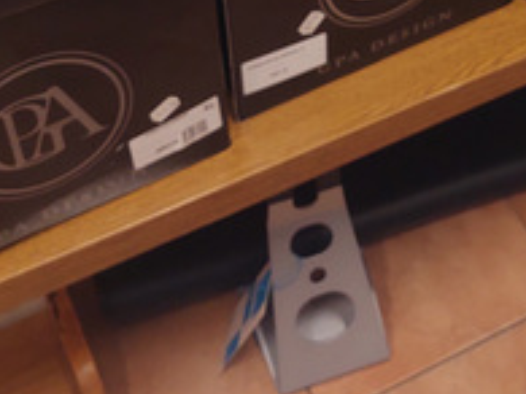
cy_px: -132
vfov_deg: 17.8
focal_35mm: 77
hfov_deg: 25.1
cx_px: 397
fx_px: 1169
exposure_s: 1/50
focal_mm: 5.23
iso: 200
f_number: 1.8
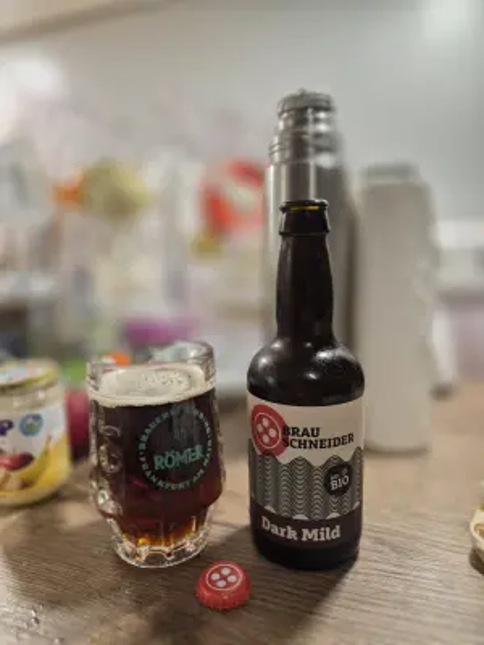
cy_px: 322
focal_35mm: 23
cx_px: 242
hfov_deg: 58.9
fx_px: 429
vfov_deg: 73.9
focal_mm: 5.4
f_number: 1.8
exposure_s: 1/63
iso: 250
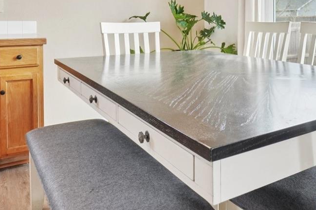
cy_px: 20
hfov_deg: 50.0
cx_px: 234
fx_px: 325
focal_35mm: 37
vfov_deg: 33.9
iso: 400
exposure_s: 1/80
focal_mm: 10
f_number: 8
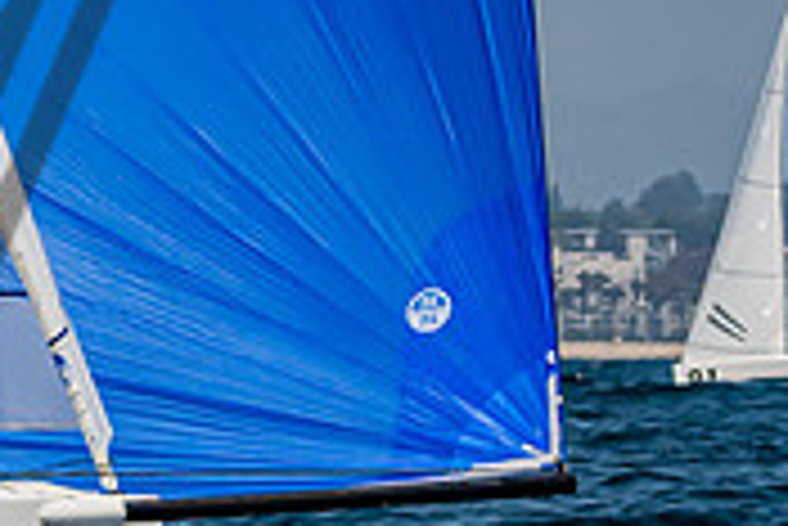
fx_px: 16386
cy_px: 198
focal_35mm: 748
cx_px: -152
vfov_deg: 1.8
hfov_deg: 2.8
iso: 400
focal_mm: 125
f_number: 6.3
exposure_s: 1/2000
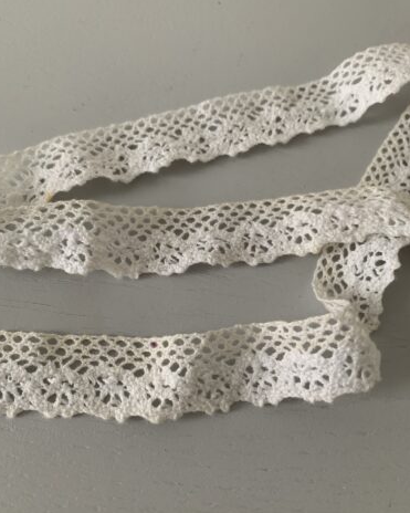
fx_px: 425
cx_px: 201
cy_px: 260
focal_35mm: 28
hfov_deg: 51.5
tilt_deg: -67.8
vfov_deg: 62.2
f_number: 1.8
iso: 200
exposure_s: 1/60
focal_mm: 4.25
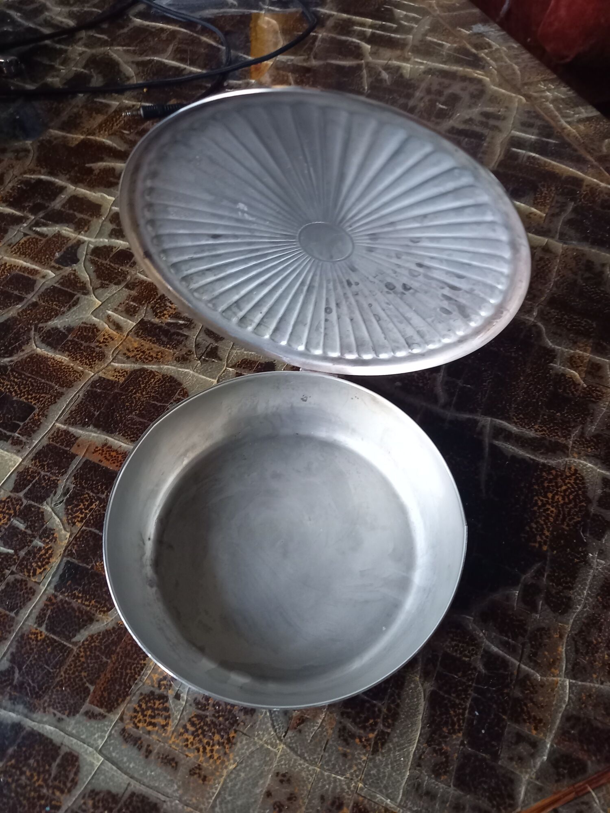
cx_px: 305
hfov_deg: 54.9
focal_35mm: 25
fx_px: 587
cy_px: 406
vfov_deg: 69.4
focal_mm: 4.65
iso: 500
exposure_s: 1/25
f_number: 1.8
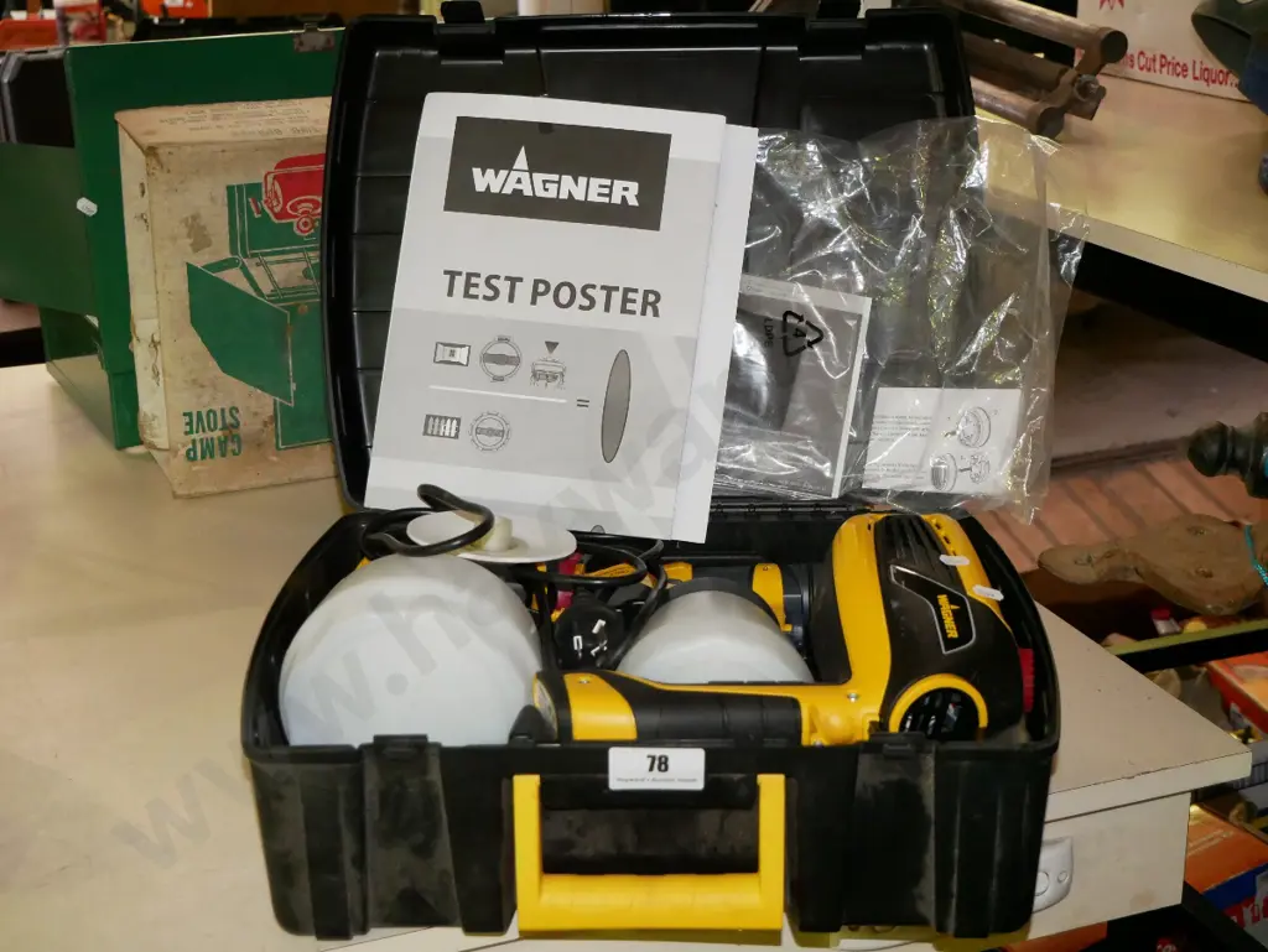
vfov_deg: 31.5
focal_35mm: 46
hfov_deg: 41.2
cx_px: 634
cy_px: 476
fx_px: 1686
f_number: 4.3
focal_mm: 23
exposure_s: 1/80
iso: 3200
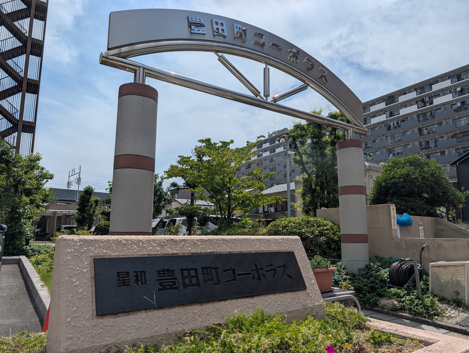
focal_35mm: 24
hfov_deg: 71.5
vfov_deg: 56.9
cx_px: 234
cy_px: 176
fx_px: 326
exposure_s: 1/19608
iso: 22
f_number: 1.68
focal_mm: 6.9
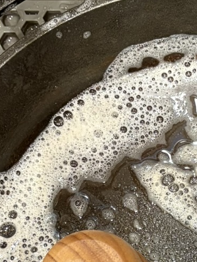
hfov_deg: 13.2
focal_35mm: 108
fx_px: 819
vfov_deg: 17.6
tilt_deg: -82.3
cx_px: 258
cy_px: 291
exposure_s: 1/60
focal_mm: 5.96
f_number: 1.6
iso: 320
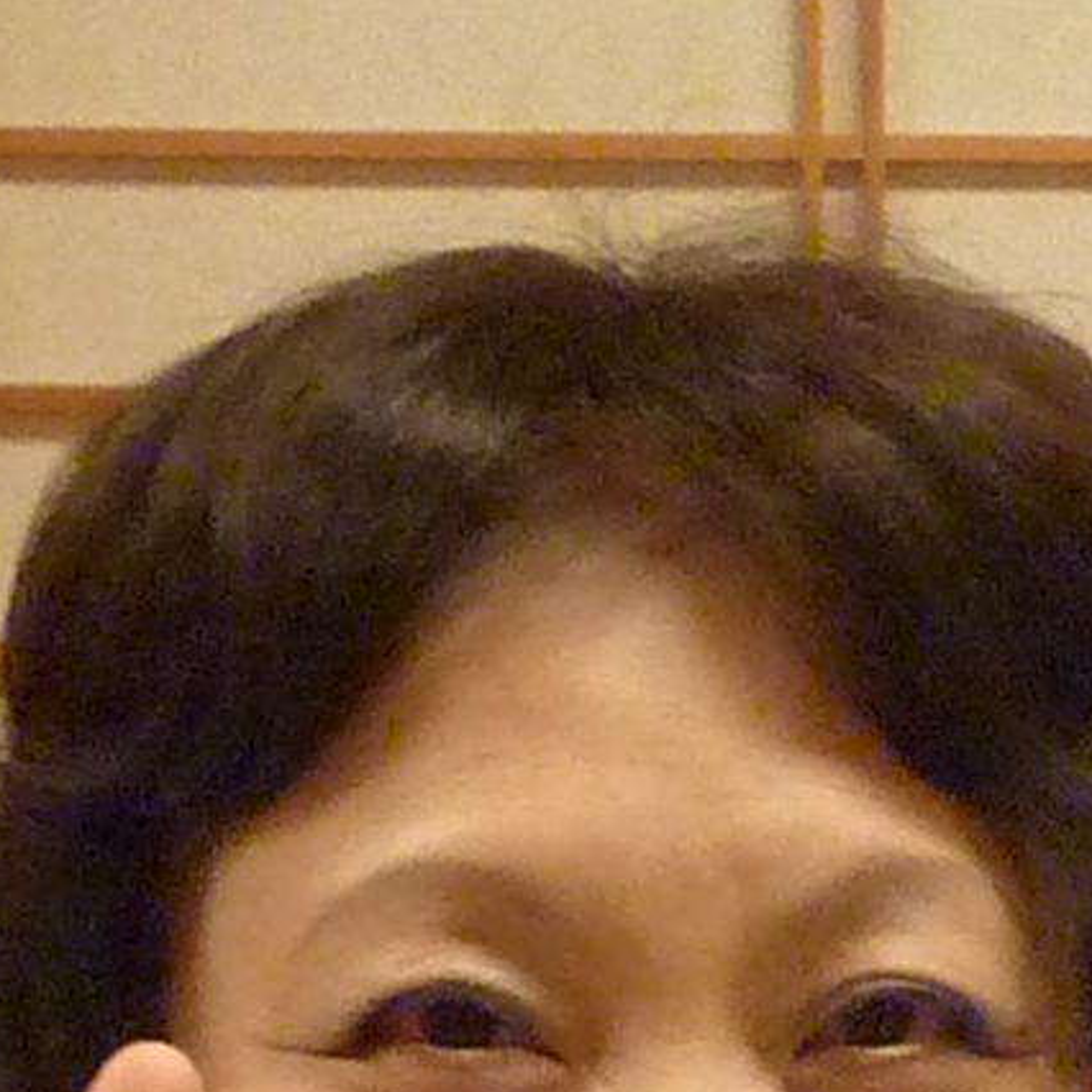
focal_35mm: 204
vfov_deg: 8.5
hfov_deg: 8.4
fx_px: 7281
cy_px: 1392
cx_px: 1446
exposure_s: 1/20
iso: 400
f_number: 3.3
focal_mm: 4.4
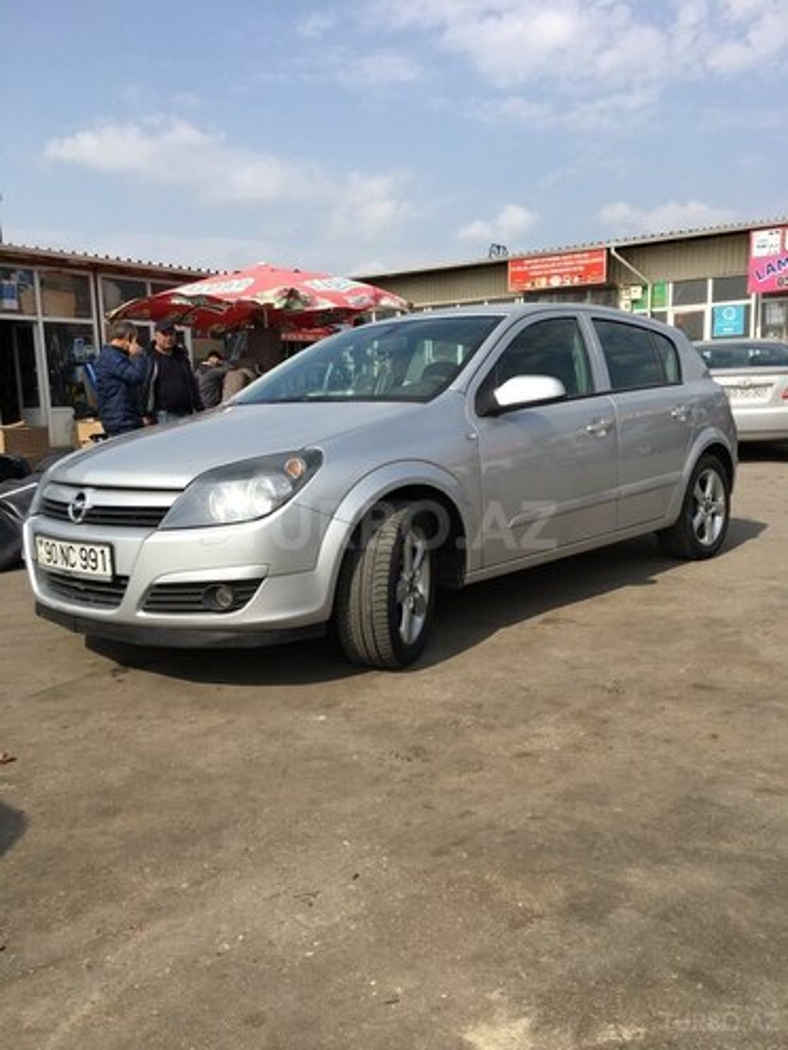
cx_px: 394
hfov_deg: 48.2
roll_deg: +0.9
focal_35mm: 29
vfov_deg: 61.7
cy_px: 525
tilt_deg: -9.6
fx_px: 880
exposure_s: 1/1748
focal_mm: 4.15
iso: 25
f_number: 2.2
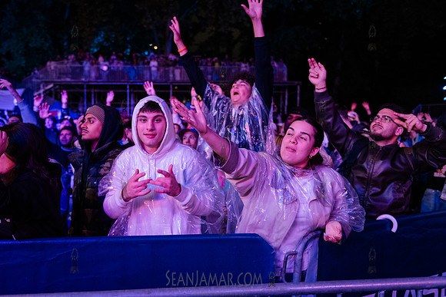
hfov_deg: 51.7
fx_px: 458
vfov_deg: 35.9
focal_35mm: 37
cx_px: 181
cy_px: 176
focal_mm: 31
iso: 6400
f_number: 2.8
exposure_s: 1/200
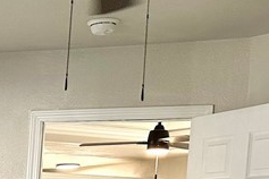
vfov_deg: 11.8
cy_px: 316
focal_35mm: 108
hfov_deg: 16.5
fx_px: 807
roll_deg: -2.4
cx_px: -185
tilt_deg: -5.6
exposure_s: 1/120
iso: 160
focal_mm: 6.86
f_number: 1.78
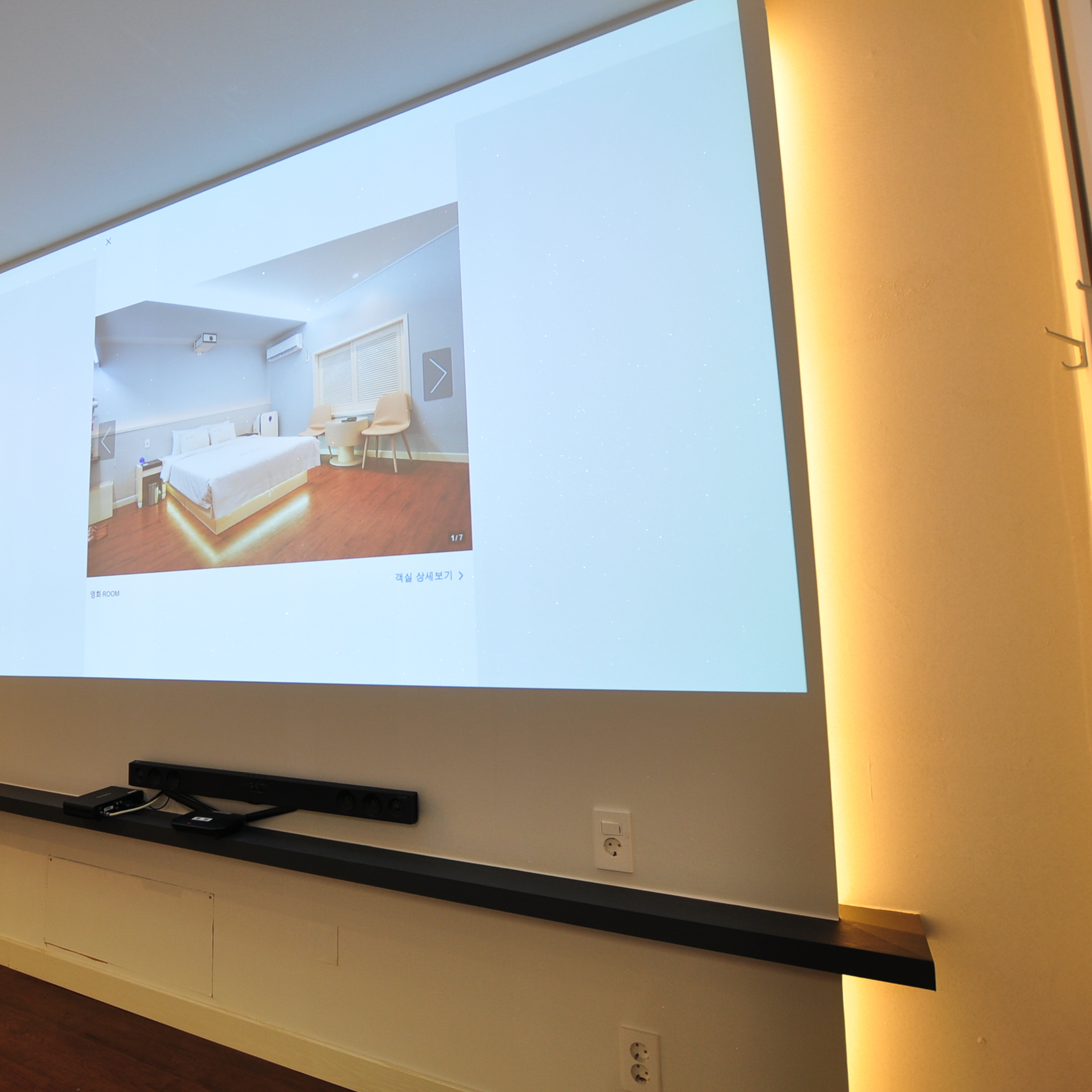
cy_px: 540
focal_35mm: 20
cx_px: 341
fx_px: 714
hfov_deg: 72.0
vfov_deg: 74.8
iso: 200
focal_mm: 10
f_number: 3.5
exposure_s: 1/15
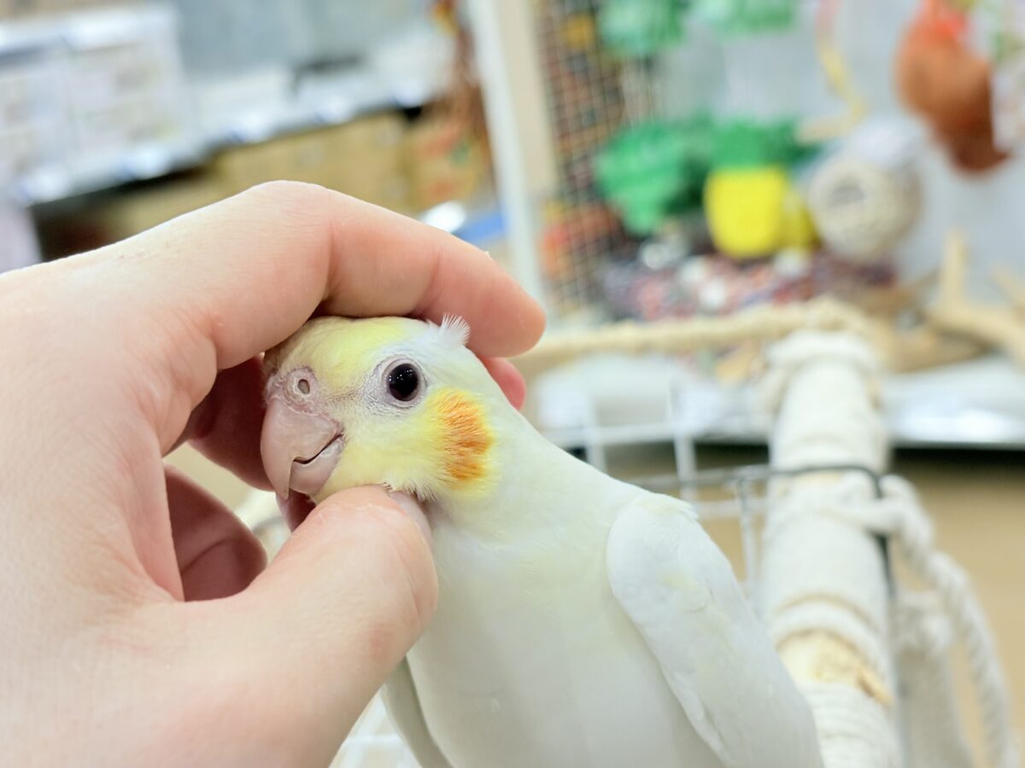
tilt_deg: -12.4
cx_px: 512
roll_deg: +10.5
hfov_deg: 36.8
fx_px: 1540
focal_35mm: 52
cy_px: 384
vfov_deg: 28.0
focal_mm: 5.96
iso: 100
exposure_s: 1/100
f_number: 1.6
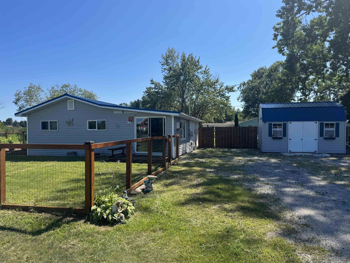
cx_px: 175
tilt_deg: -2.0
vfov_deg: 56.8
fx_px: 243
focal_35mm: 24
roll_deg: +0.1
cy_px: 132
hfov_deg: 71.6
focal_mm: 6.76
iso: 80
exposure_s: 1/4310
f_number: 1.78
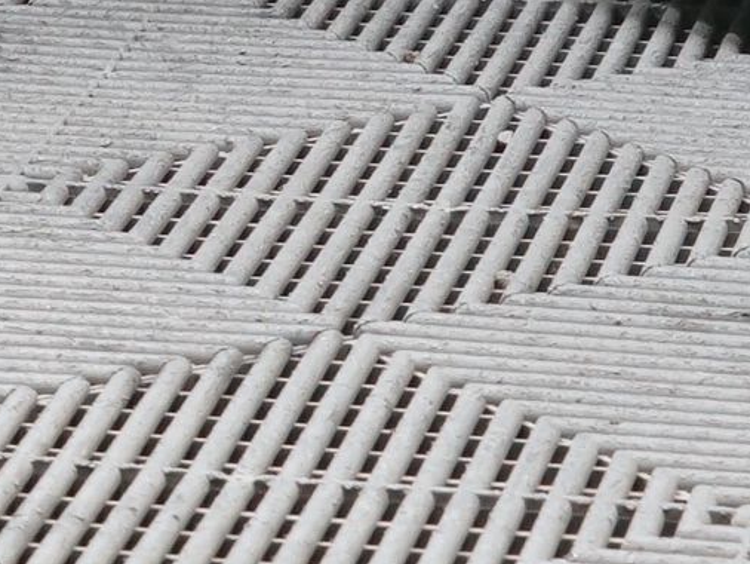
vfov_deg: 5.3
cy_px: -858
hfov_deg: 7.3
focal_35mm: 269
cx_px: -245
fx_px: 5831
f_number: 5.6
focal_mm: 36
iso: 1600
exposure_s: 1/20
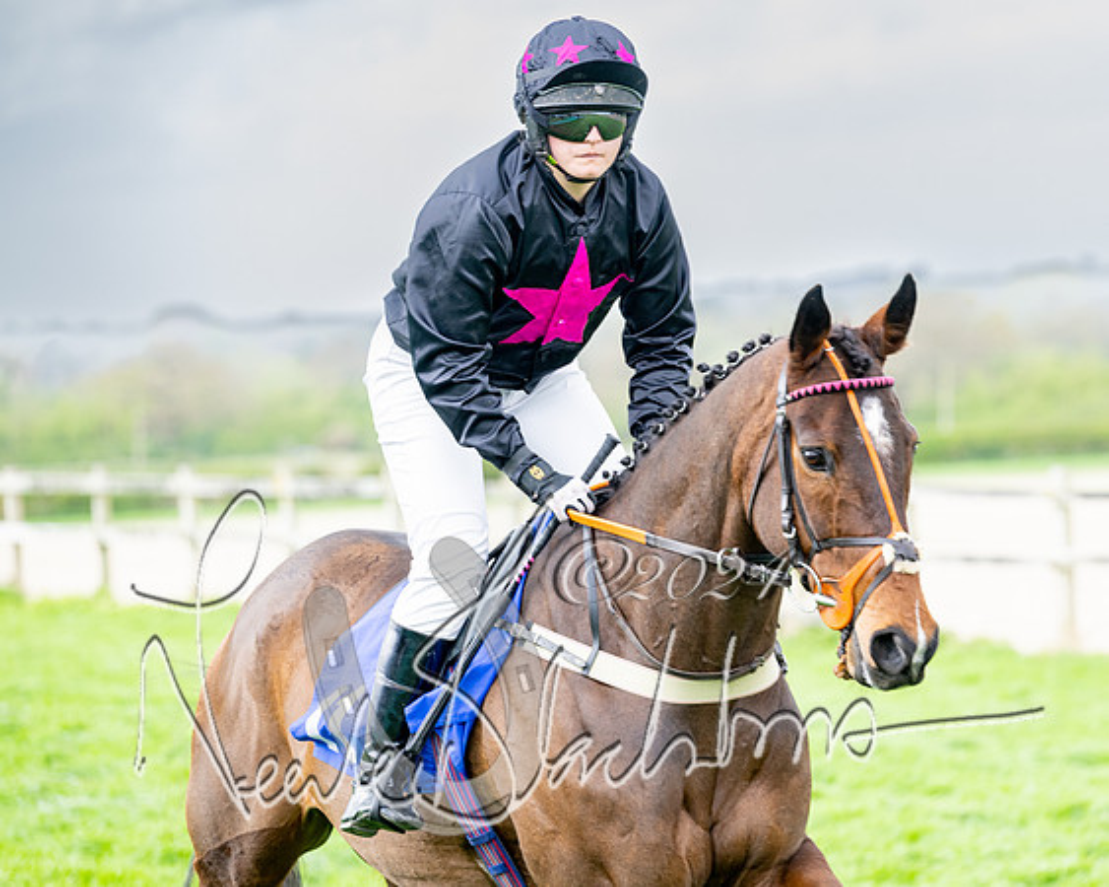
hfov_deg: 10.4
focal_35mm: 185
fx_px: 6066
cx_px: 715
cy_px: 502
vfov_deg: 8.4
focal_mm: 145
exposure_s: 1/640
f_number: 4
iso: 400
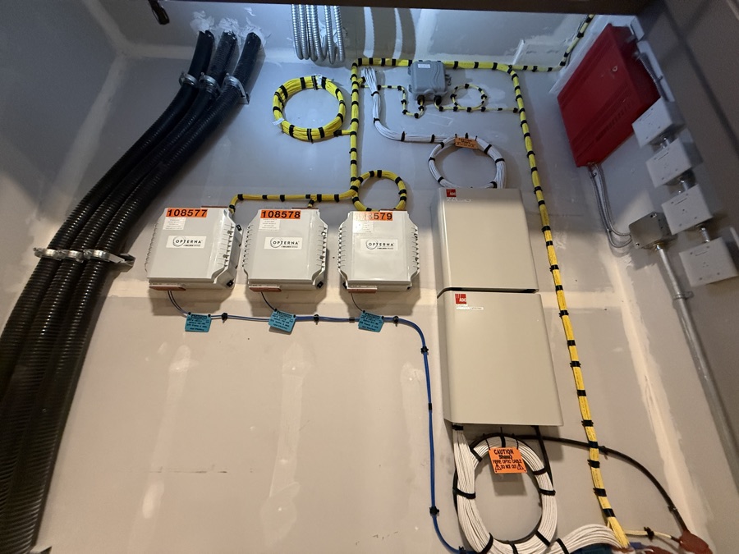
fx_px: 299
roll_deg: -0.4
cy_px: 277
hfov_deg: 102.1
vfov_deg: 85.7
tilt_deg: +19.7
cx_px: 370
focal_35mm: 14
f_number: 2.2
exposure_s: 1/60
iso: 640
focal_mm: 2.22
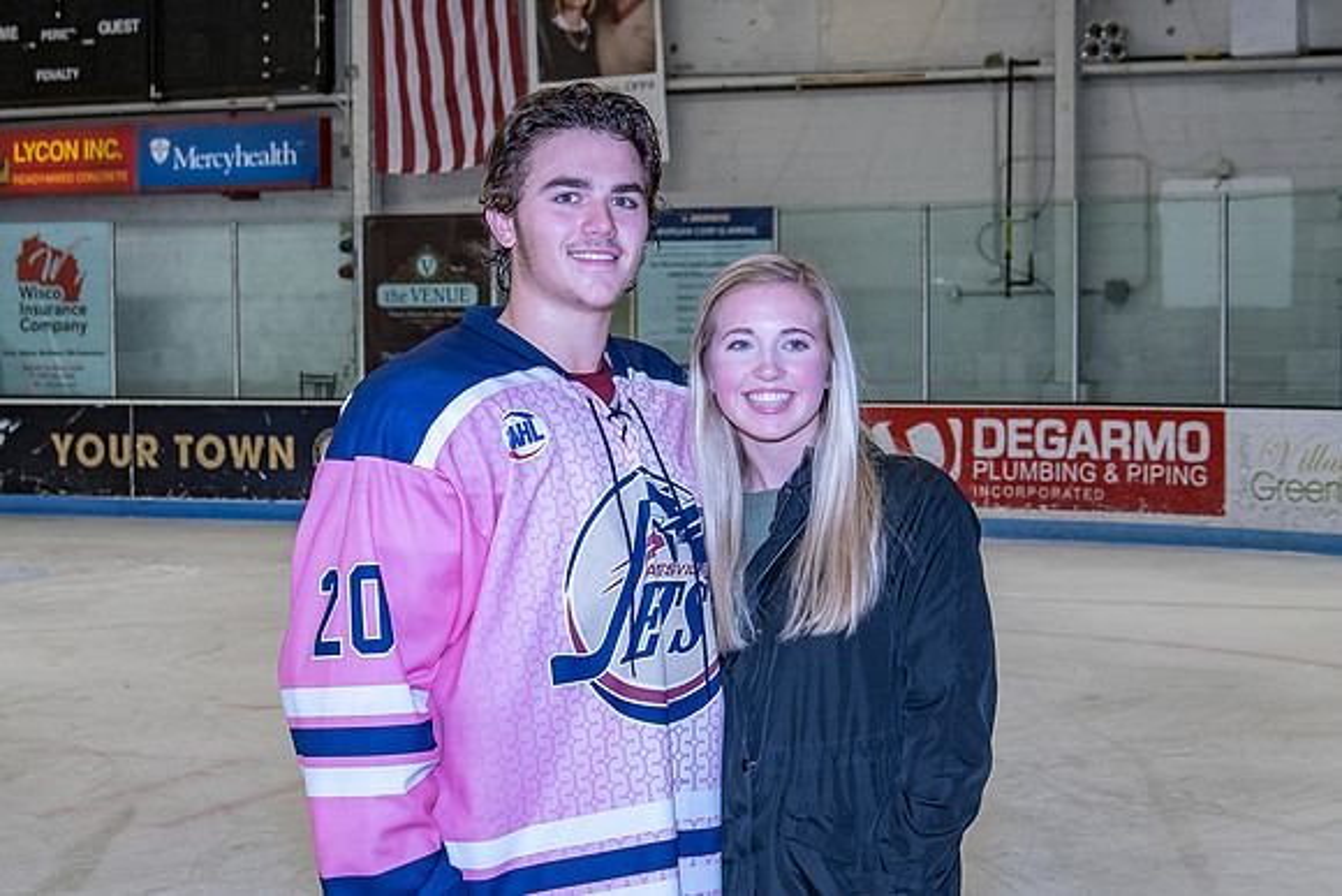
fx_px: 2607
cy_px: 441
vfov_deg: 19.5
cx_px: 736
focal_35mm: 70
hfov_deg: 28.9
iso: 800
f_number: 5
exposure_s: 1/250
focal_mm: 35
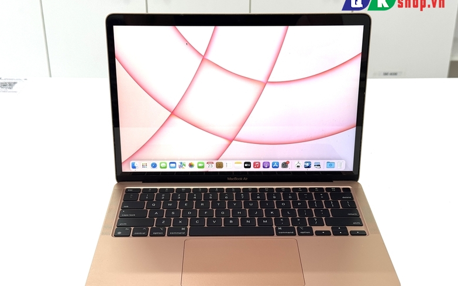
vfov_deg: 24.8
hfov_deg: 38.9
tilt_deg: -25.7
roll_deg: +1.1
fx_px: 649
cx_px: 230
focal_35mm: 52
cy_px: 156
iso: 64
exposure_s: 1/185
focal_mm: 6.76
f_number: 1.78
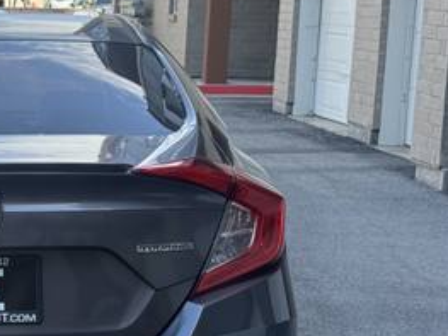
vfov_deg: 12.6
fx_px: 1514
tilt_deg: -9.7
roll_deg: -1.7
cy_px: 246
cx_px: -49
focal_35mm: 117
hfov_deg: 16.3
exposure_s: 1/822
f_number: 1.78
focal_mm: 6.76
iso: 64
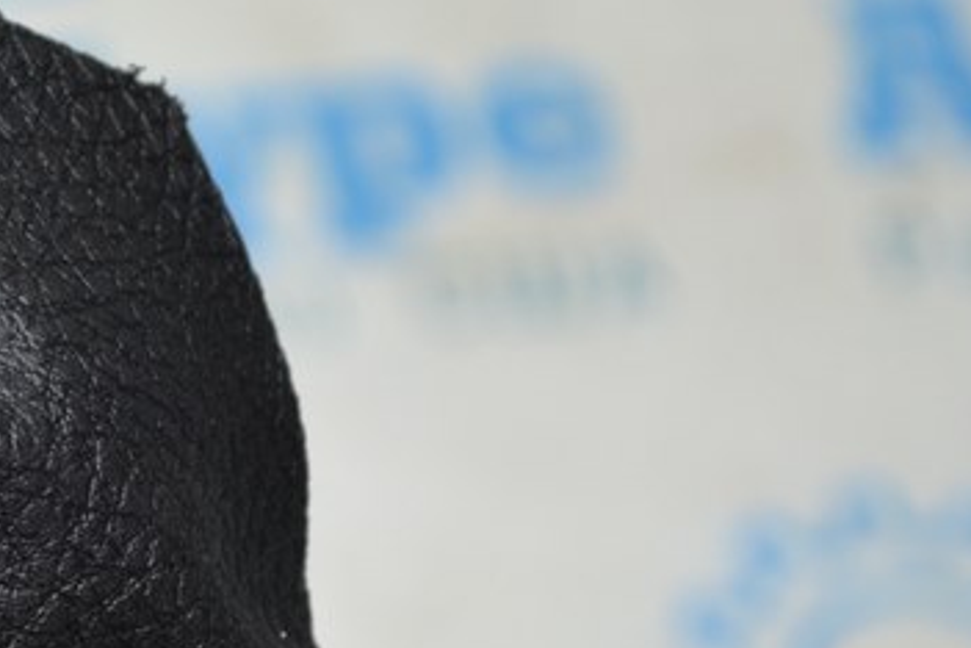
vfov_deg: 5.7
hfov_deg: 8.4
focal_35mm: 240
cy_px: 411
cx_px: -373
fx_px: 6485
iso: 450
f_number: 5.6
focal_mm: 55
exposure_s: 1/60
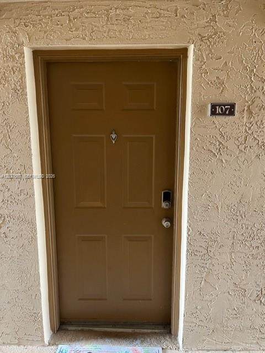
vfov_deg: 67.3
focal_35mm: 26
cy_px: 176
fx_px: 265
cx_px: 132
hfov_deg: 53.1
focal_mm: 5.1
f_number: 1.6
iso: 500
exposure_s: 1/57
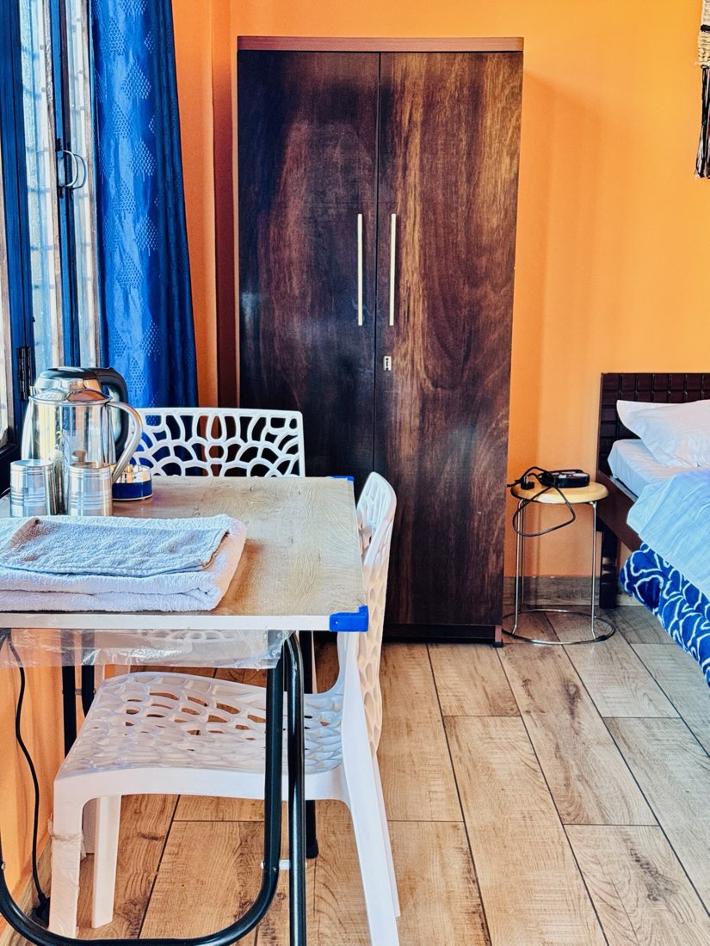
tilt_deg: -10.1
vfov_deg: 39.7
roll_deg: -0.2
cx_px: 355
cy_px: 473
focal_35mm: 48
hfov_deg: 30.3
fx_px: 1313
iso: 160
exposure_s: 1/60
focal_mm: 6.76
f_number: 1.78
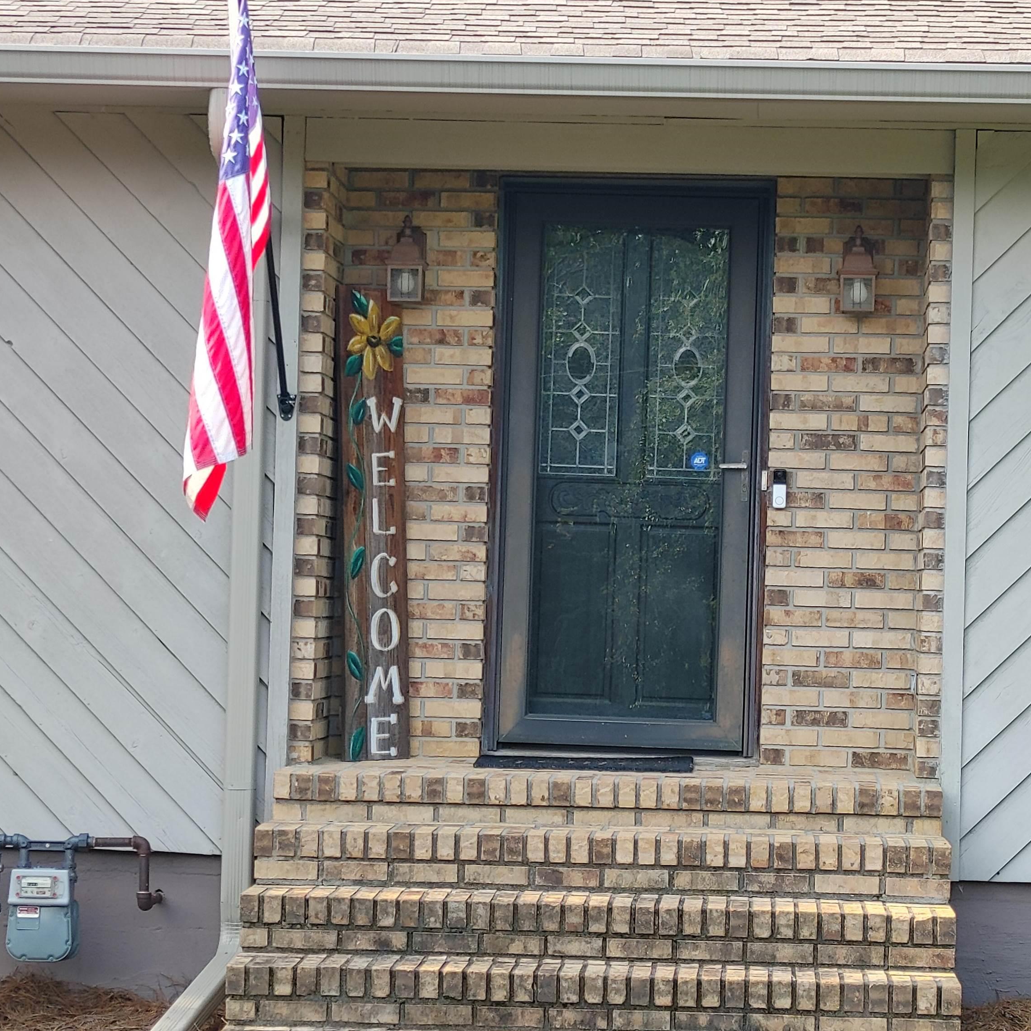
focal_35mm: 93
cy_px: 510
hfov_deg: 18.7
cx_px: 597
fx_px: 3134
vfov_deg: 18.7
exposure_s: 1/146
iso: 50
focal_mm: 5.58
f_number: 1.8
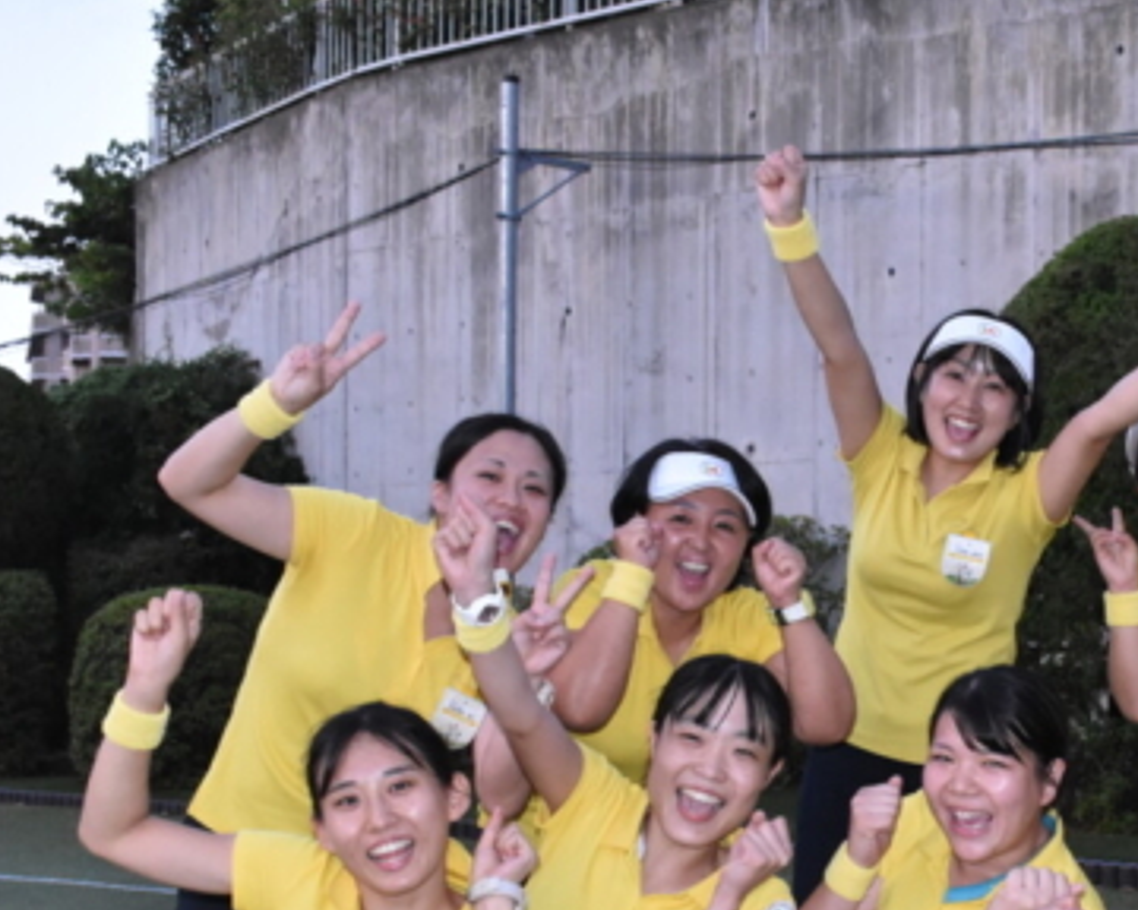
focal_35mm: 75
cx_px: 1031
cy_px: 774
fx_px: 2526
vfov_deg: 20.1
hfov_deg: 24.6
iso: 3200
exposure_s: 1/125
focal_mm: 25
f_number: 7.1
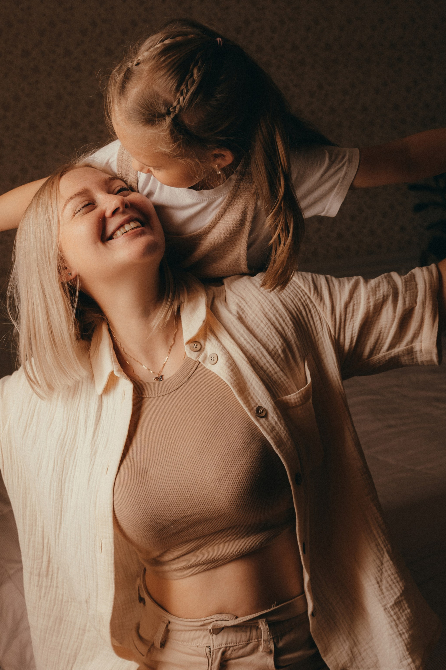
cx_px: 198
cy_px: 349
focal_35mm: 56
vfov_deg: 35.6
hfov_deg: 24.2
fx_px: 1041
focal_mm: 28
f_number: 3.5
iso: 400
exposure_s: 1/320
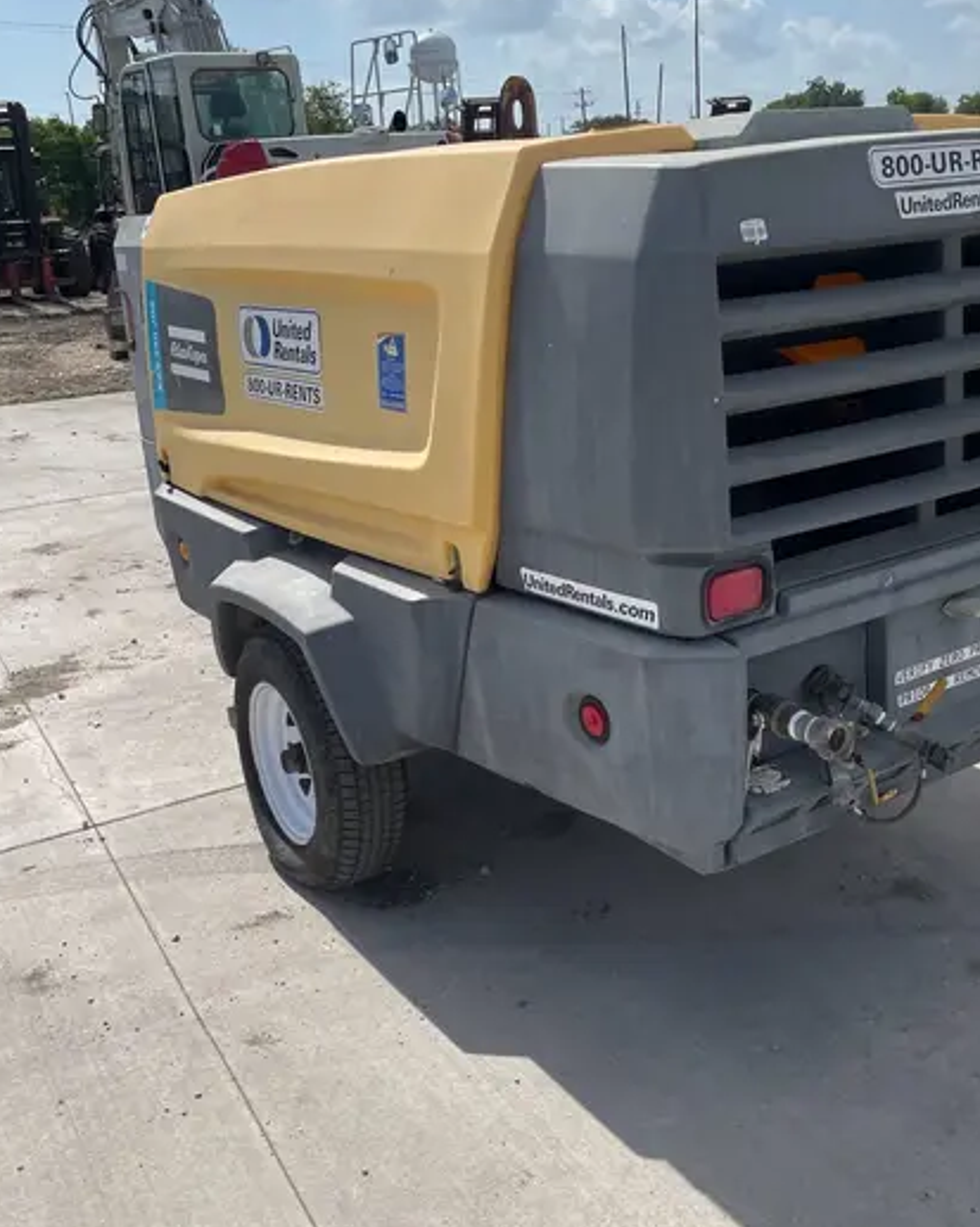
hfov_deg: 41.0
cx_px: 560
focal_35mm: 36
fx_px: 1306
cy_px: 632
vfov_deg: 50.3
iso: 32
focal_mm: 4.2
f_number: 1.6
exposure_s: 1/4831
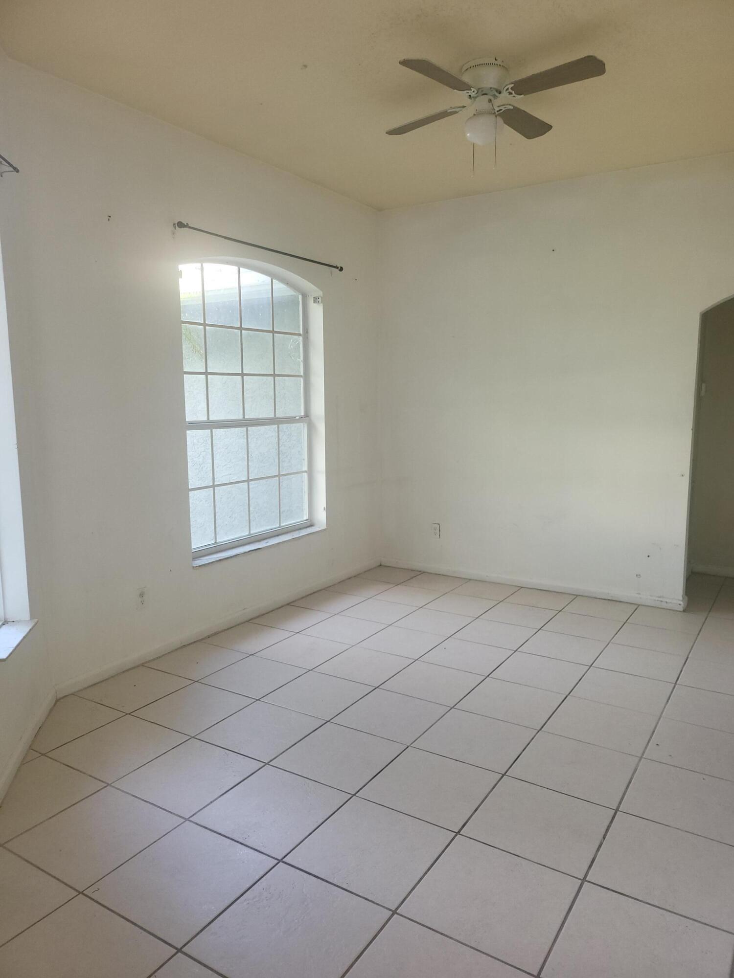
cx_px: 367
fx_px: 679
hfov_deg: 56.8
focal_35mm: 24
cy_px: 489
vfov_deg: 71.6
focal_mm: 5
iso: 100
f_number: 1.8
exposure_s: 1/60
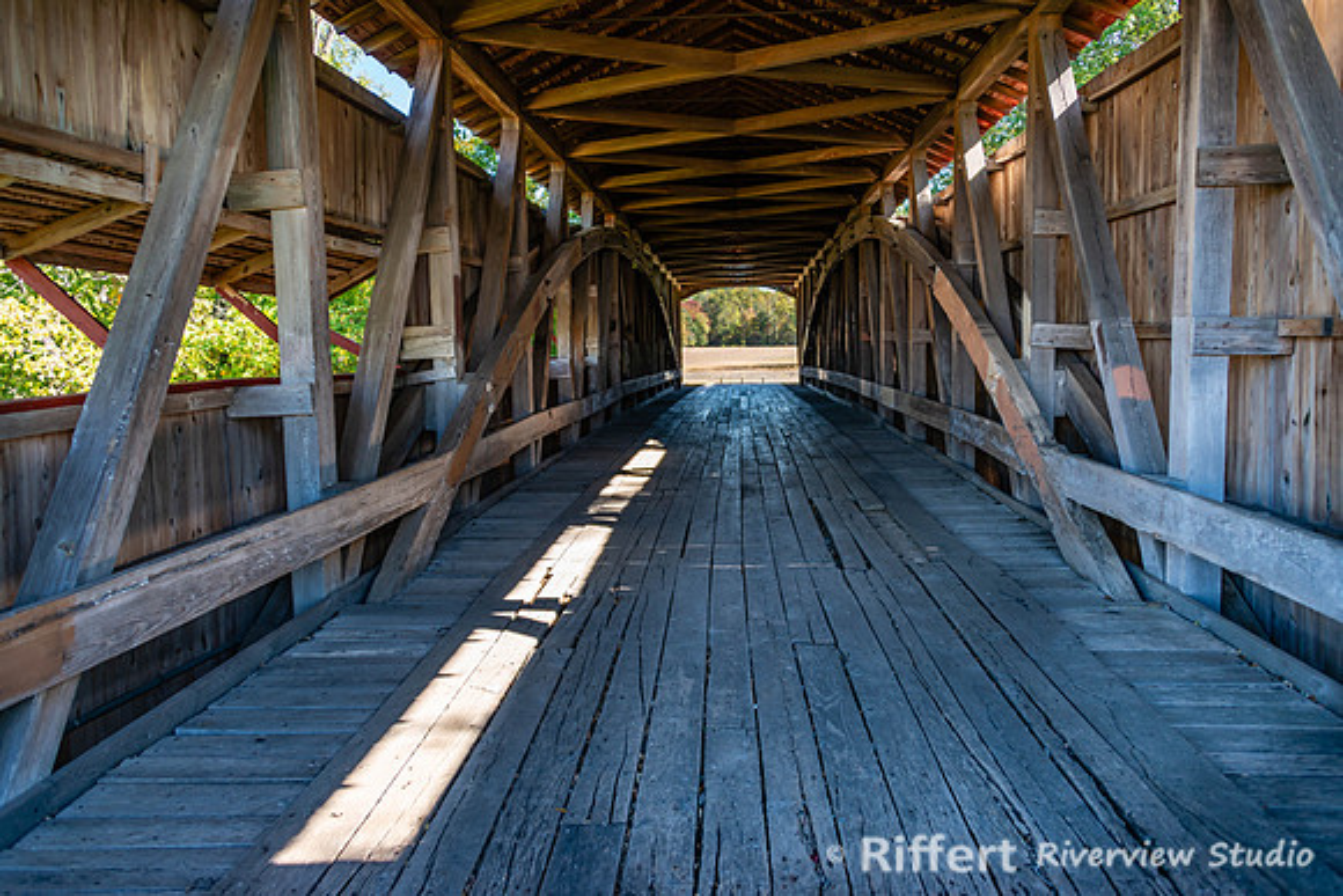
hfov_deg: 64.8
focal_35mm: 28
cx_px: 672
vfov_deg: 45.9
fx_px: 1059
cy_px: 448
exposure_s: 1/160
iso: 100
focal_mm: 28
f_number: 3.5
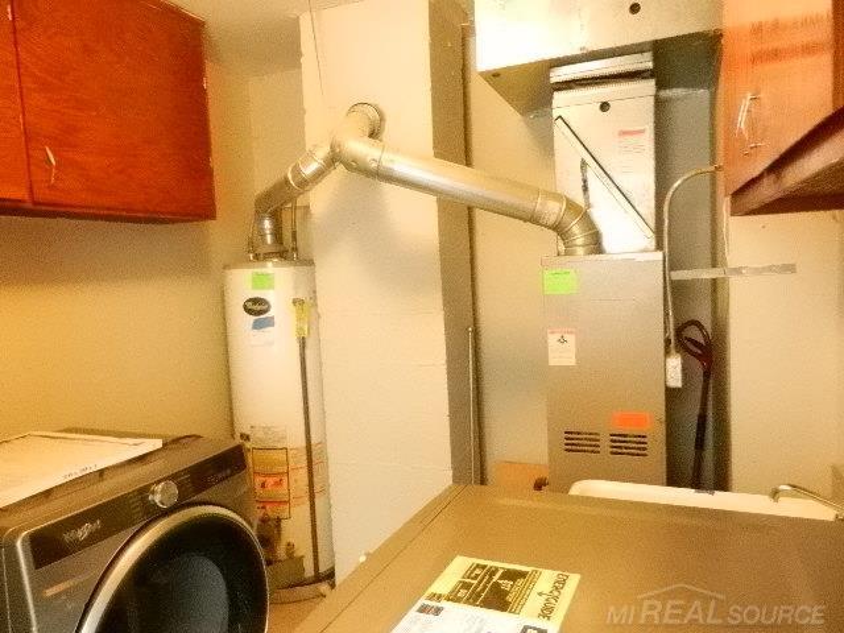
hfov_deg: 69.4
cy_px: 316
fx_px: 610
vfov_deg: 54.9
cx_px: 422
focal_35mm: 25
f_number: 3.5
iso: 3200
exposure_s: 1/15
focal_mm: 4.5
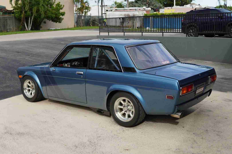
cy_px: 77
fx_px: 290
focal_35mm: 45
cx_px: 116
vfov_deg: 29.9
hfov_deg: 43.6
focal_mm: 30
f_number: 4.5
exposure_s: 1/200
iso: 100
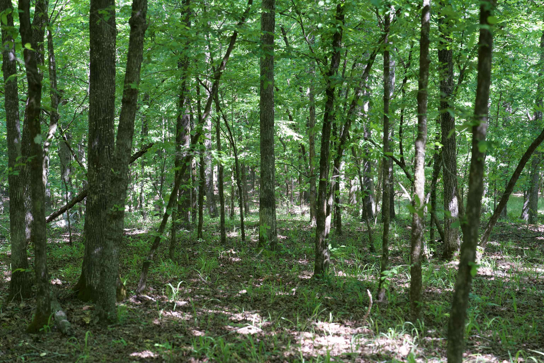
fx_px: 1058
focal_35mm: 70
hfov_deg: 28.8
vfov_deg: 19.5
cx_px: 272
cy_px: 182
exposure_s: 1/160
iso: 800
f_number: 4
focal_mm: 70
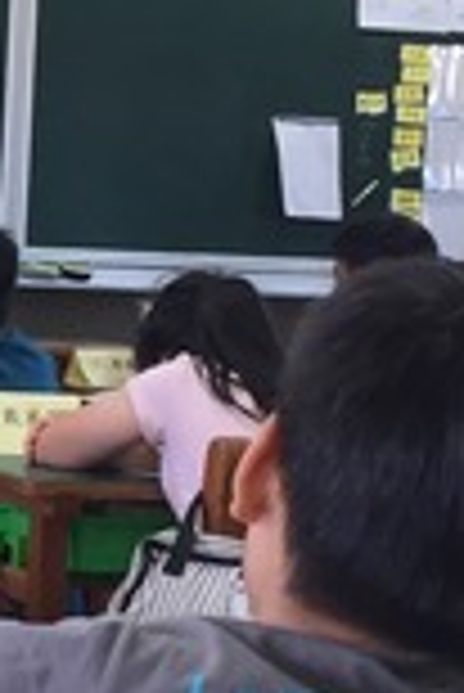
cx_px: -500
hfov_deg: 9.3
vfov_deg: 14.9
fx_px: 2643
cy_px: 236
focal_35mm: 137
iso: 32
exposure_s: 1/40
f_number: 2.2
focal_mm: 4.15
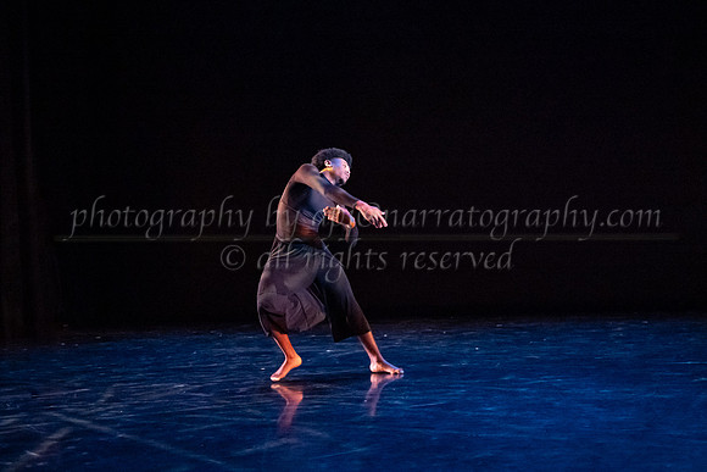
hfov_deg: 37.1
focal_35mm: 53
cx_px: 420
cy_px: 213
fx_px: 1050
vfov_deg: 25.3
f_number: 2.8
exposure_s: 1/250
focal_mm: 45
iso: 6400
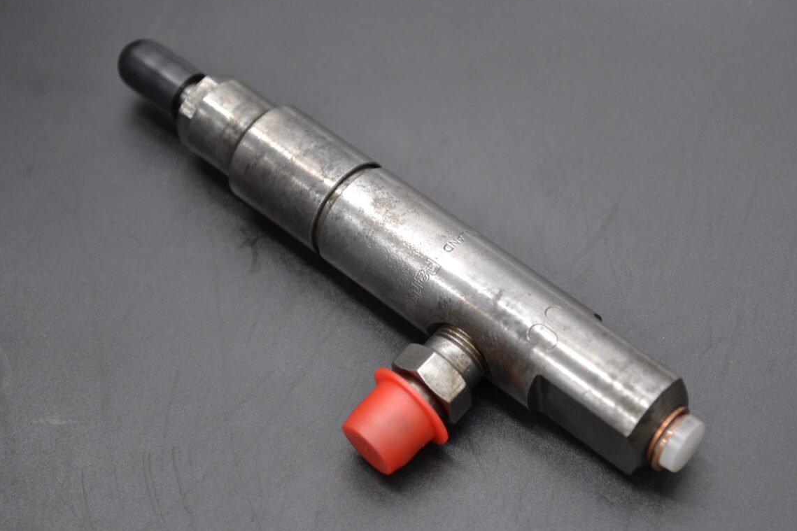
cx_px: 408
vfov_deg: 17.3
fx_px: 1749
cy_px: 259
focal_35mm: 79
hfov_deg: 25.7
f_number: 5.6
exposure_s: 1/60
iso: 500
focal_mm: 50
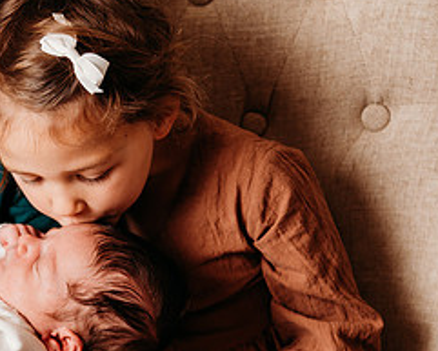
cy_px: 312
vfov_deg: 11.7
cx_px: 15
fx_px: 1699
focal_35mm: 131
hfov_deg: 14.5
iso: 100
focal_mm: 58
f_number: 4
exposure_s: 1/160
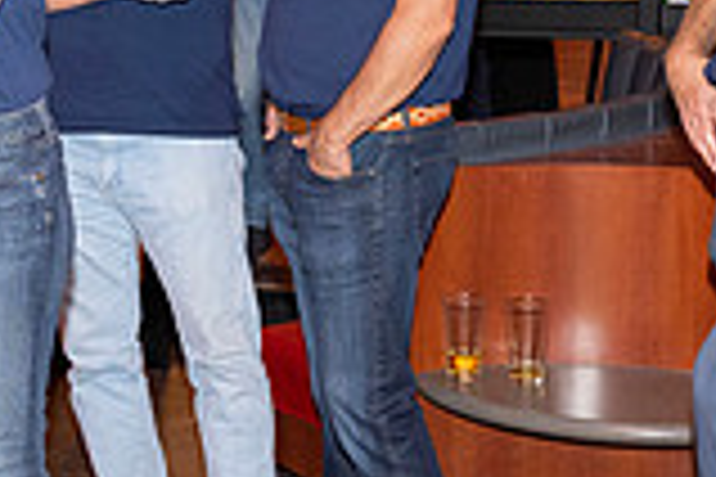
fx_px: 2386
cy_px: 133
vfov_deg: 11.4
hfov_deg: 16.9
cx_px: 90
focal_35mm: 120
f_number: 5.6
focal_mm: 33
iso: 2000
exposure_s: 1/100
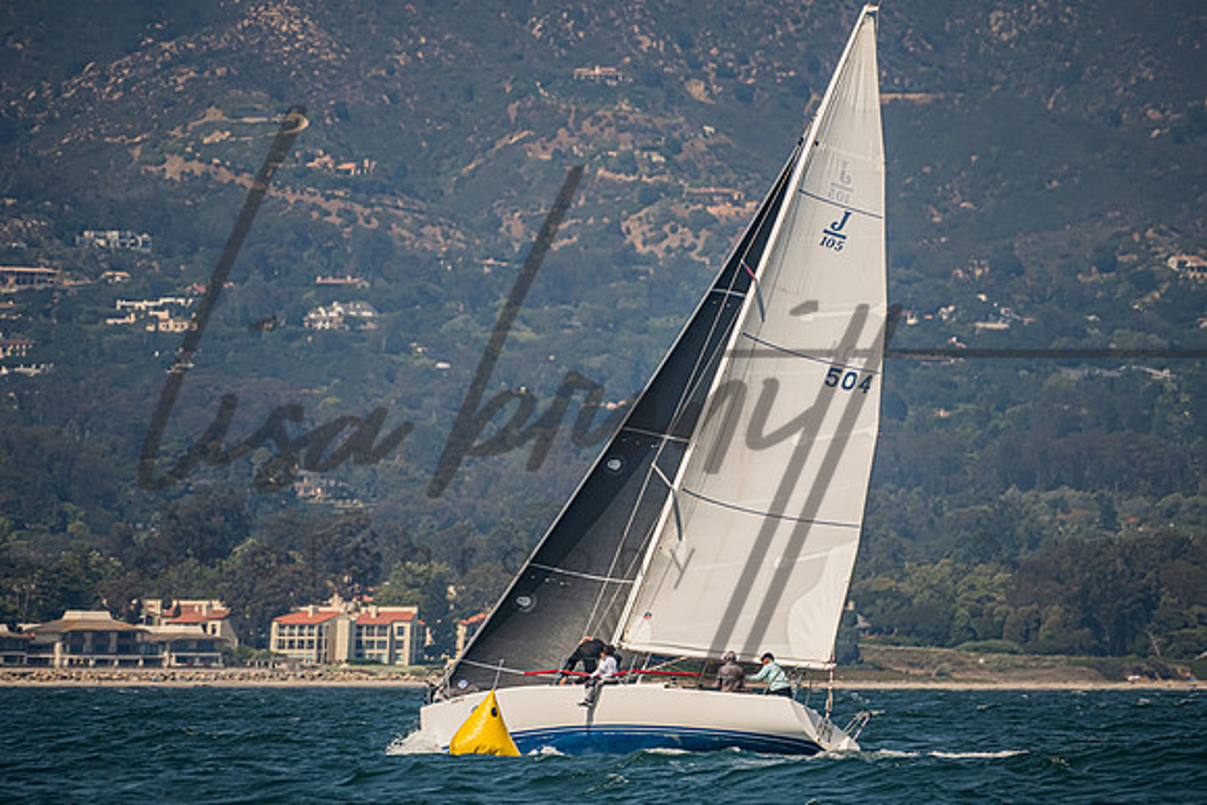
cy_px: 461
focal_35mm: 477
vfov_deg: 2.9
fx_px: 15986
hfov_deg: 4.3
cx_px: 604
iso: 400
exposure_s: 1/2000
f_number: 8
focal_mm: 400
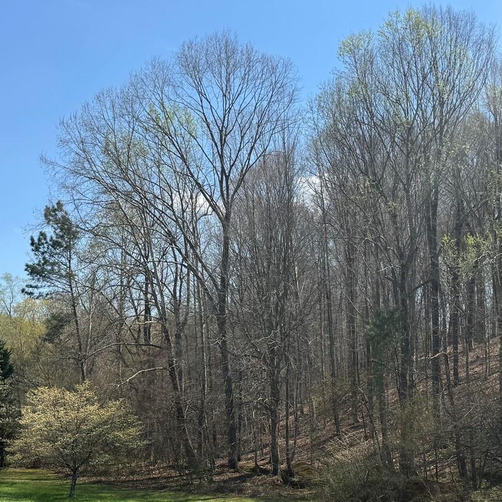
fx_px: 853
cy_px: 395
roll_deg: +0.7
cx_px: 253
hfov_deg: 32.8
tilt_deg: +1.1
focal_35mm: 52
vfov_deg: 32.0
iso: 80
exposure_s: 1/3413
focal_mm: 6.76
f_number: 1.78
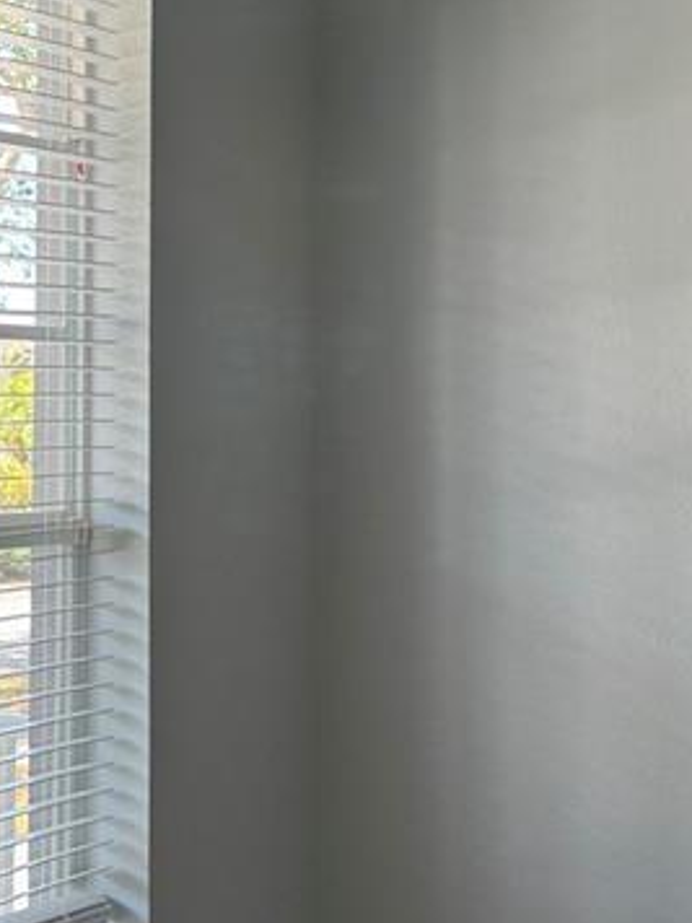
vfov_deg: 24.0
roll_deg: -0.4
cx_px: 140
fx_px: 2159
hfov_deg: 18.1
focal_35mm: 81
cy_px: 306
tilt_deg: +2.9
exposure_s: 1/139
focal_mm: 6.76
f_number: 1.78
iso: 64
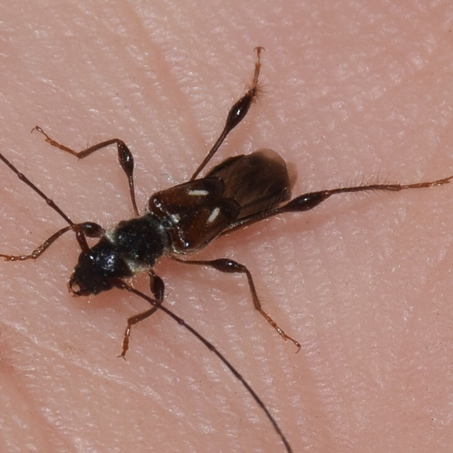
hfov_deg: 5.6
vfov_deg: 5.6
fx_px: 4634
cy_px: 256
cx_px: 178
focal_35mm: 313
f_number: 13
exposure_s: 1/160
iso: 100
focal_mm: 140
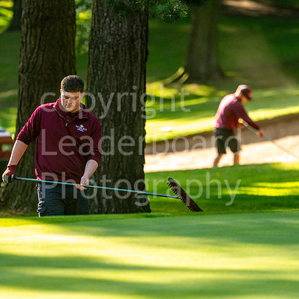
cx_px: 142
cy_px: 150
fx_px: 5648
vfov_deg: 3.0
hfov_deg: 3.0
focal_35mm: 578
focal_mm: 300
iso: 800
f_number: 4
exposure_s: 1/1600
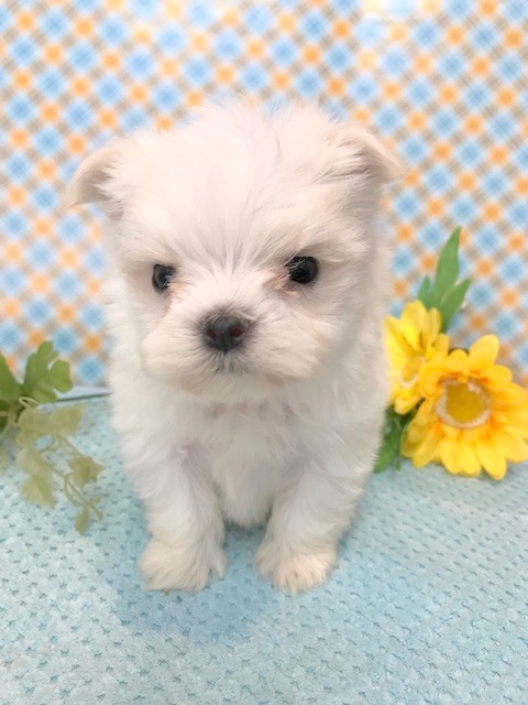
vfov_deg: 63.4
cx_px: 264
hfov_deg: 49.7
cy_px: 352
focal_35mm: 28
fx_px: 569
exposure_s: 1/40
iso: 25
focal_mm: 3.99
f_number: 1.8
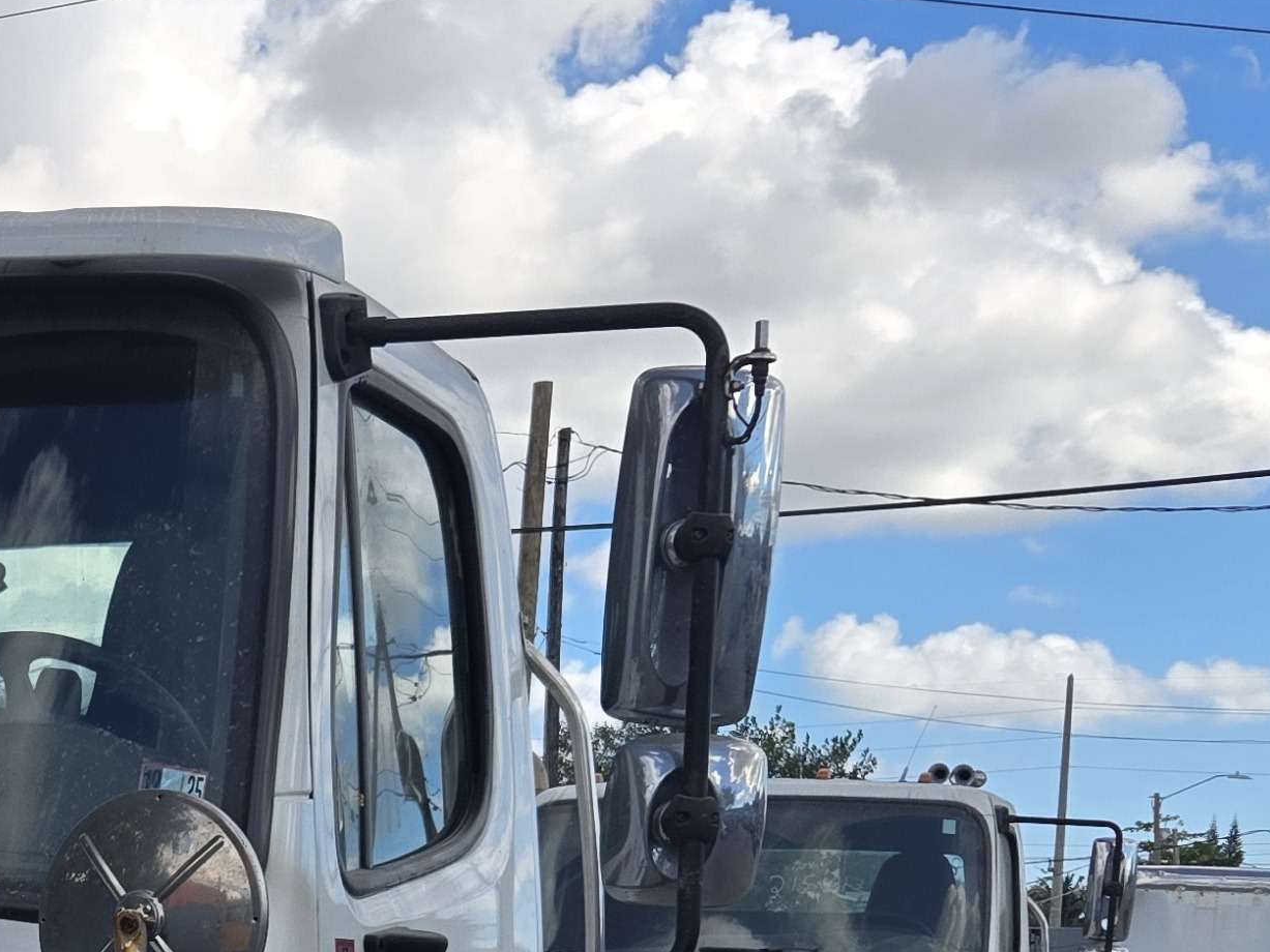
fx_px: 2751
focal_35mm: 75
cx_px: -228
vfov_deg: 18.3
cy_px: 1247
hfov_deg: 23.8
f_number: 1.8
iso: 50
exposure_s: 1/2921
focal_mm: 5.4
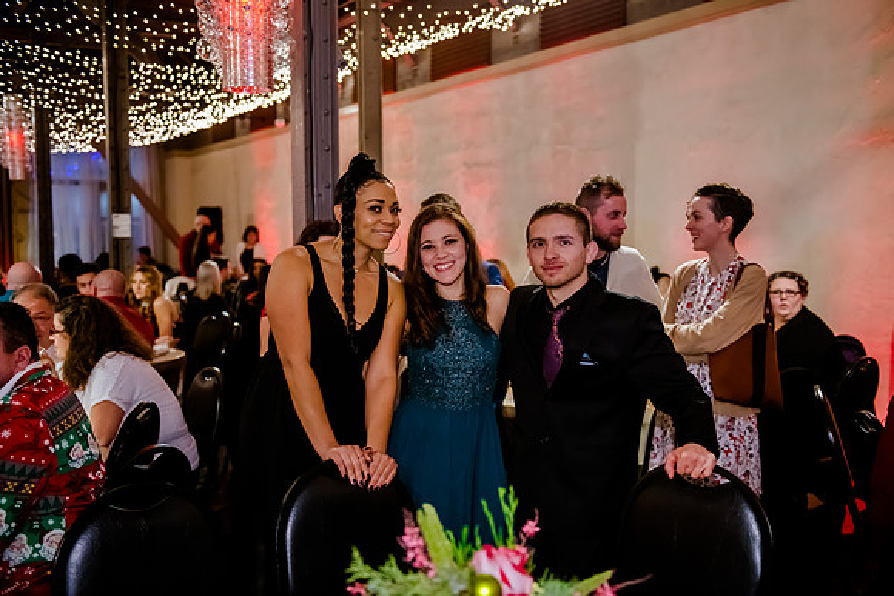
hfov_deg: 47.2
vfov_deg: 32.5
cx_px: 447
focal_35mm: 41
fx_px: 1022
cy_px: 298
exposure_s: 1/160
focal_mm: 40
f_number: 2.8
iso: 5000
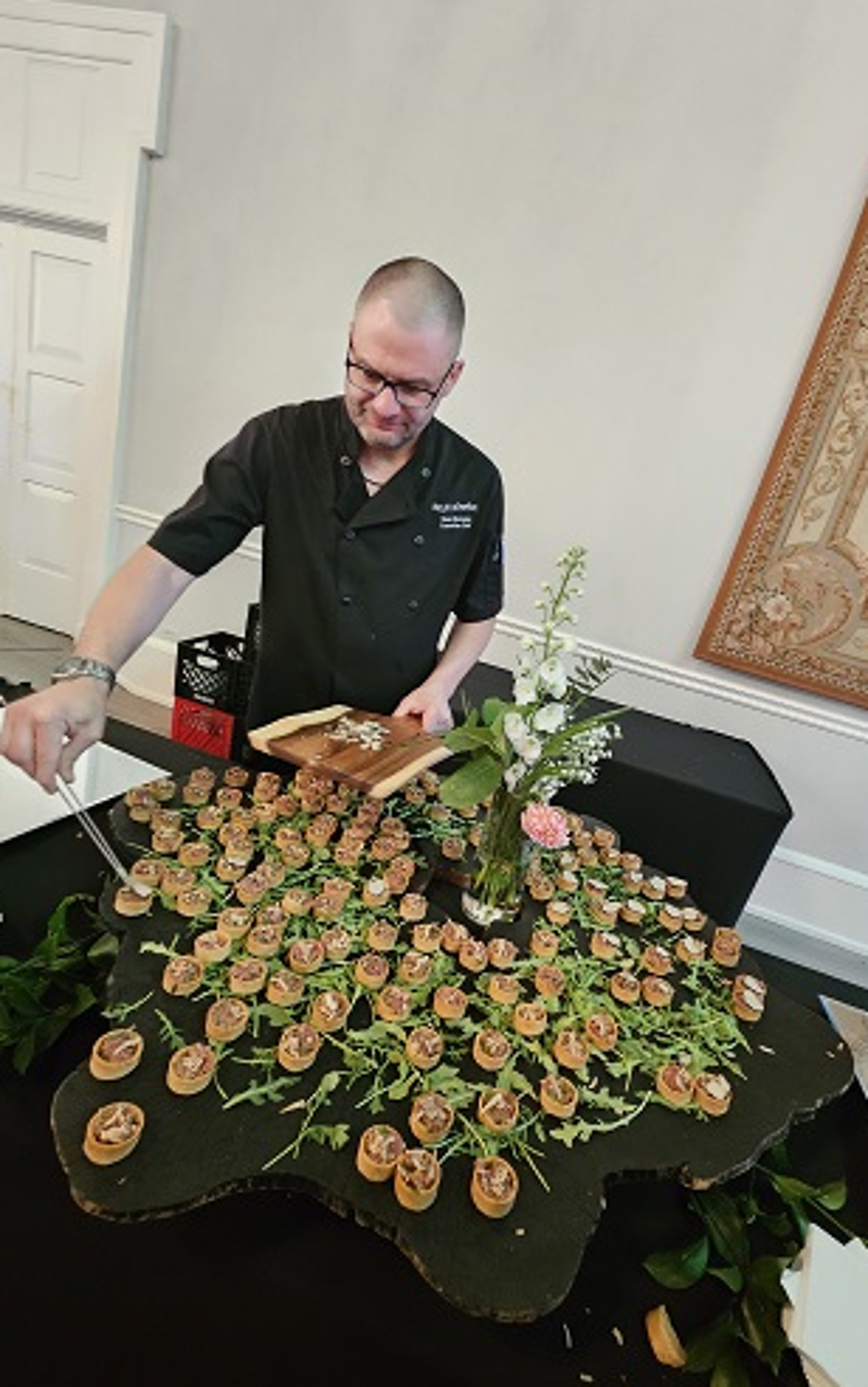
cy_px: 694
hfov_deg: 78.6
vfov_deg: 105.3
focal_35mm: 14
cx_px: 466
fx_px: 529
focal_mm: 2.2
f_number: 2.2
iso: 800
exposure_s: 1/24
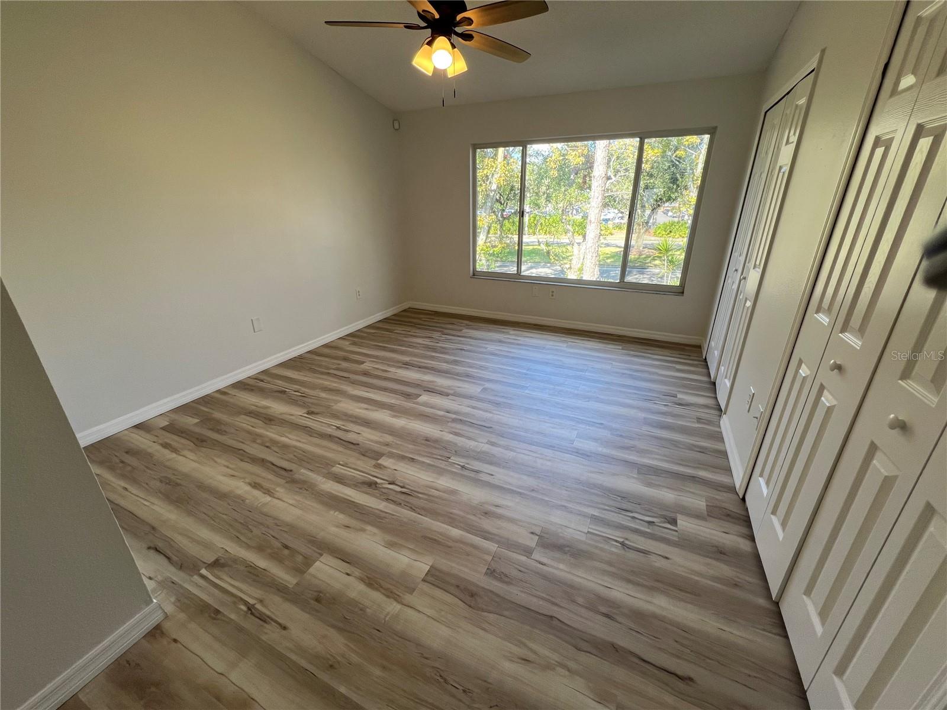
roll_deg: +0.5
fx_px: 356
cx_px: 474
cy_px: 355
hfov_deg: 106.2
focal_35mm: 13
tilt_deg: -22.8
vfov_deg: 89.9
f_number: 1.8
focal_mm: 1.57
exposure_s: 1/120
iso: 50
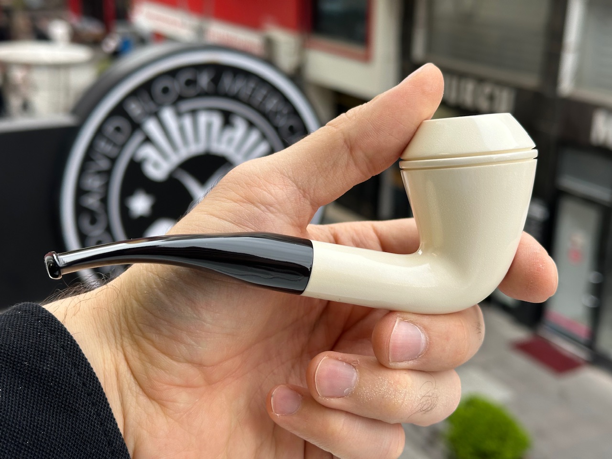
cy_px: 230
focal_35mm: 48
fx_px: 849
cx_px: 306
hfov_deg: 39.7
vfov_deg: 30.3
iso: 64
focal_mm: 6.86
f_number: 1.78
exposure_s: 1/254
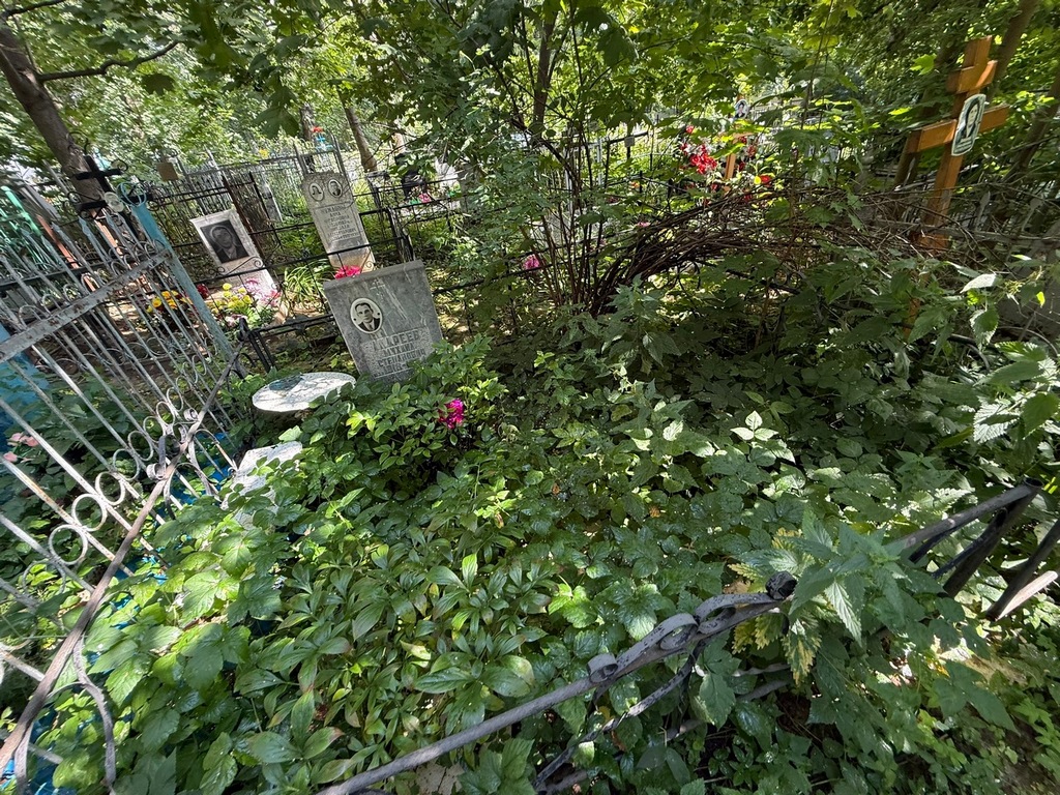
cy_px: 398
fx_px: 429
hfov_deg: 102.1
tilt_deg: -28.3
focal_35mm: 14
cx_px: 530
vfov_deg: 85.7
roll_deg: +5.8
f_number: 2.2
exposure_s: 1/99
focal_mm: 2.22
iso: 125
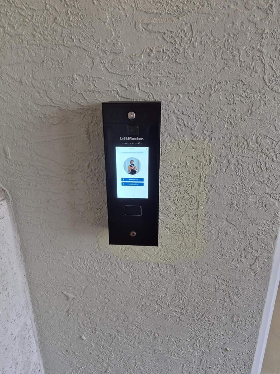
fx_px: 248
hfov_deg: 58.9
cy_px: 187
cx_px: 140
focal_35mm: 23
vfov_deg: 73.9
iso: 80
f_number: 1.8
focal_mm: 5.4
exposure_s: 1/120
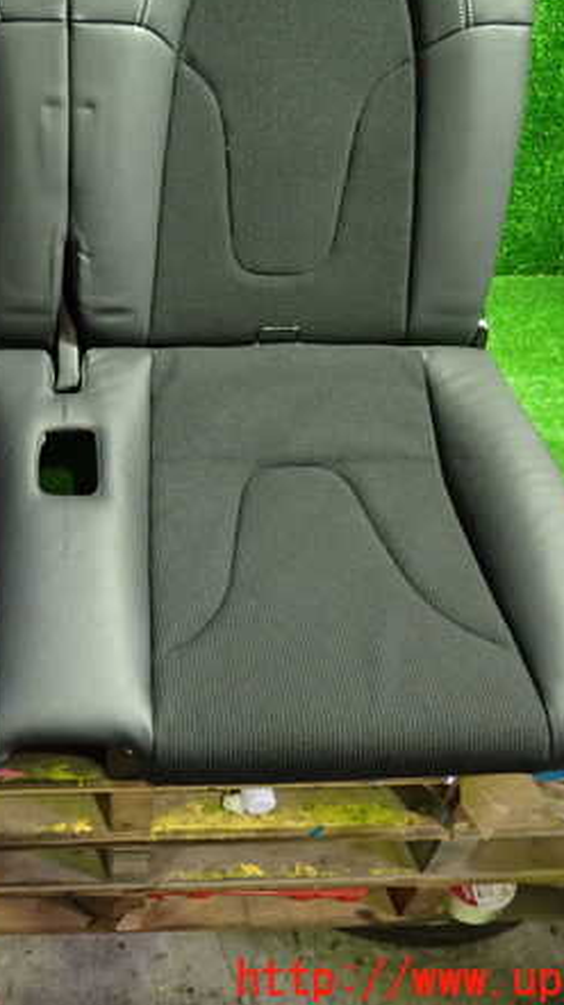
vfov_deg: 54.0
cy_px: 498
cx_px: 68
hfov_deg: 30.7
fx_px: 986
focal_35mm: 37
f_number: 2
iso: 500
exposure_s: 1/30
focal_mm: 4.5
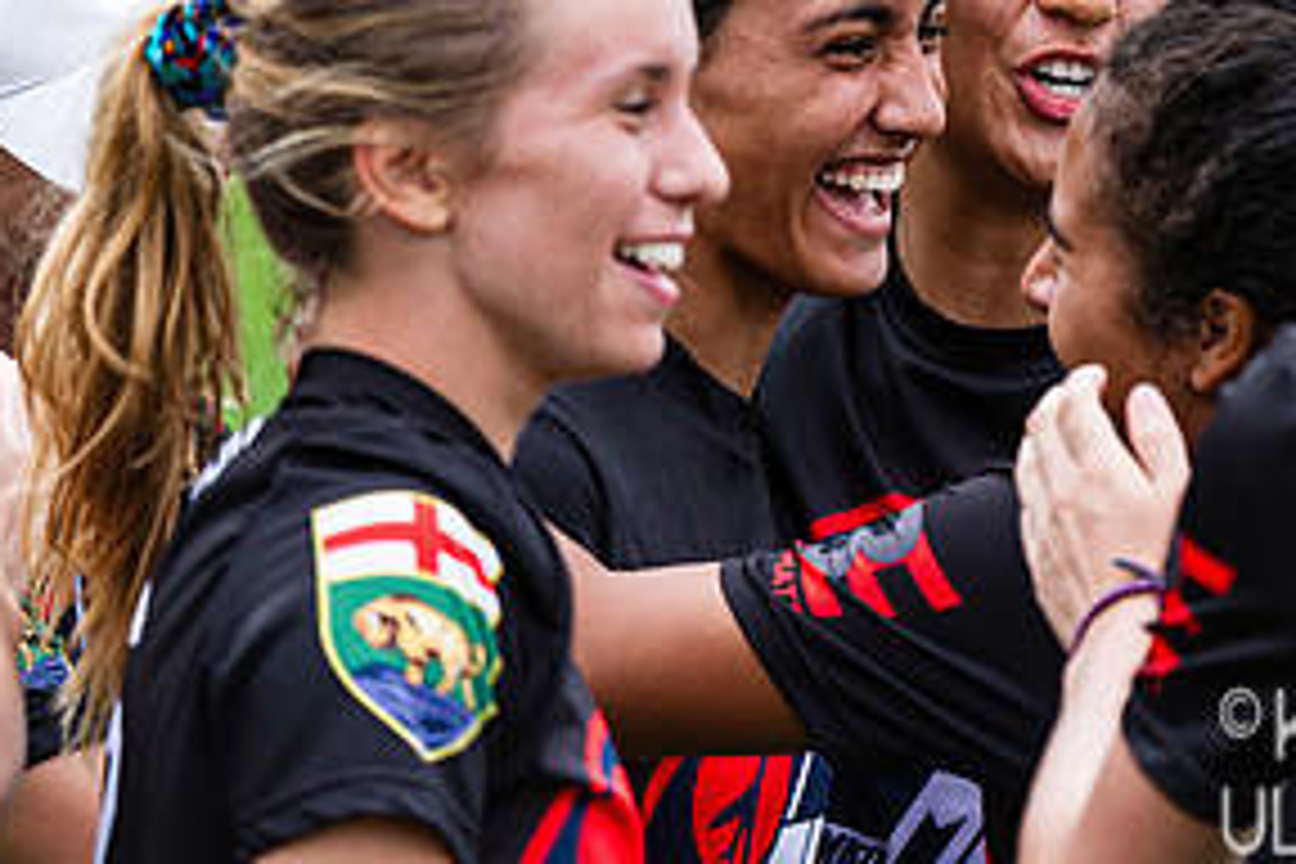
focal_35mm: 705
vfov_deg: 1.9
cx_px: 922
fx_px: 25378
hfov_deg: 2.9
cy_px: 40
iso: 500
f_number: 4
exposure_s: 1/1250
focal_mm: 350
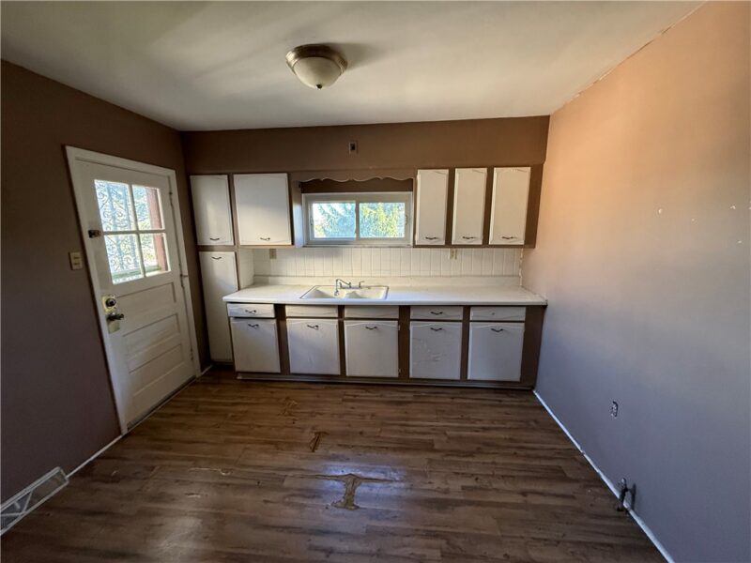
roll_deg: +0.3
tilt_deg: -10.5
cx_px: 376
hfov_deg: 102.1
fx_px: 304
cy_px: 282
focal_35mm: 14
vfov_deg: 85.7
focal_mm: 2.22
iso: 400
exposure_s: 1/95
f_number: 2.2
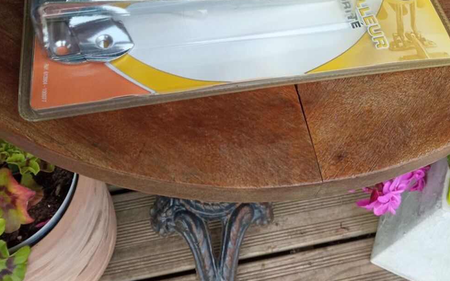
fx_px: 478
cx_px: 221
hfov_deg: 50.4
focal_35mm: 39
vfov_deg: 31.3
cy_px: 30
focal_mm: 3.79
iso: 118
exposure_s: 1/160
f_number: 2.2
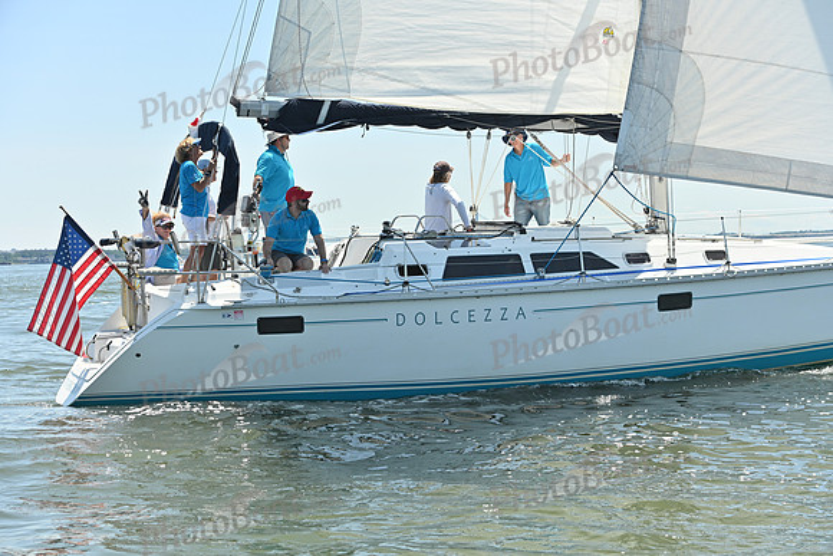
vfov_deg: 19.5
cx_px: 416
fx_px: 1620
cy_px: 278
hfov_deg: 28.8
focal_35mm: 70
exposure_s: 1/1600
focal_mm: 70
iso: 320
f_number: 6.3
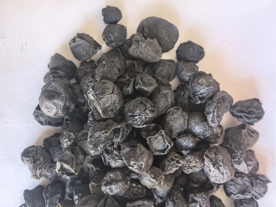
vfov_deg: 51.4
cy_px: 104
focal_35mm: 27
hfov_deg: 65.3
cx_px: 138
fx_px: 215
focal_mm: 5.75
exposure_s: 1/100
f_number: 2
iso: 200
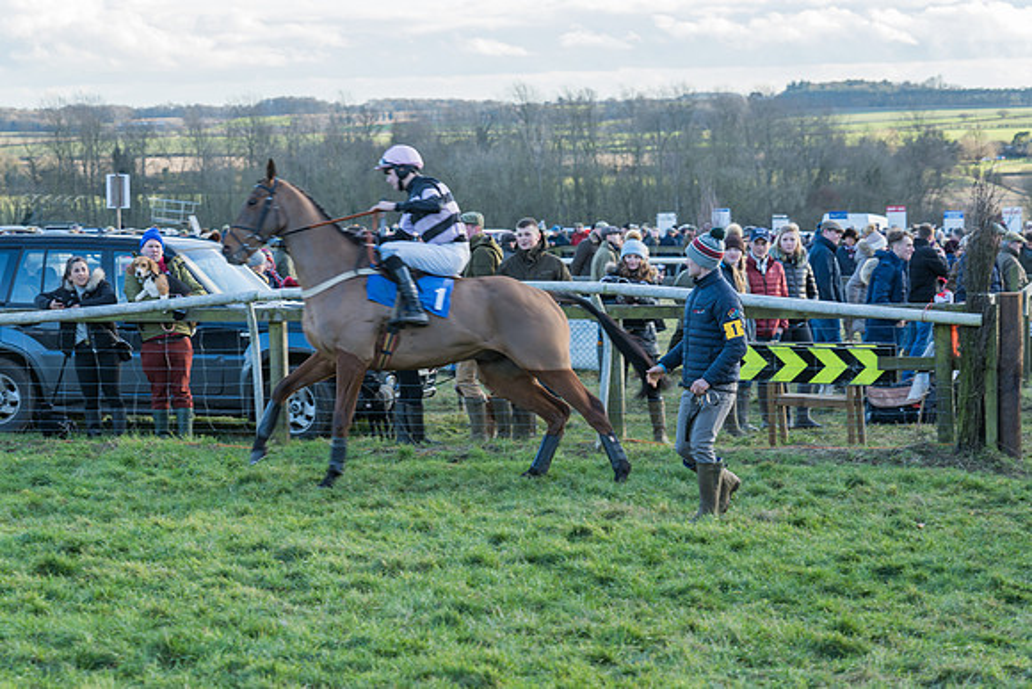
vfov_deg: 12.1
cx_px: 492
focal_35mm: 114
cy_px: 340
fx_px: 3257
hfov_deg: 18.0
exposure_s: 1/125
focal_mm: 99
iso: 200
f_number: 5.6
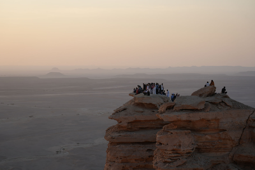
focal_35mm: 105
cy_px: 85
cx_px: 128
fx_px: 744
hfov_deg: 19.5
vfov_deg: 13.0
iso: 100
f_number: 5
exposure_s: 1/250
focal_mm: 105
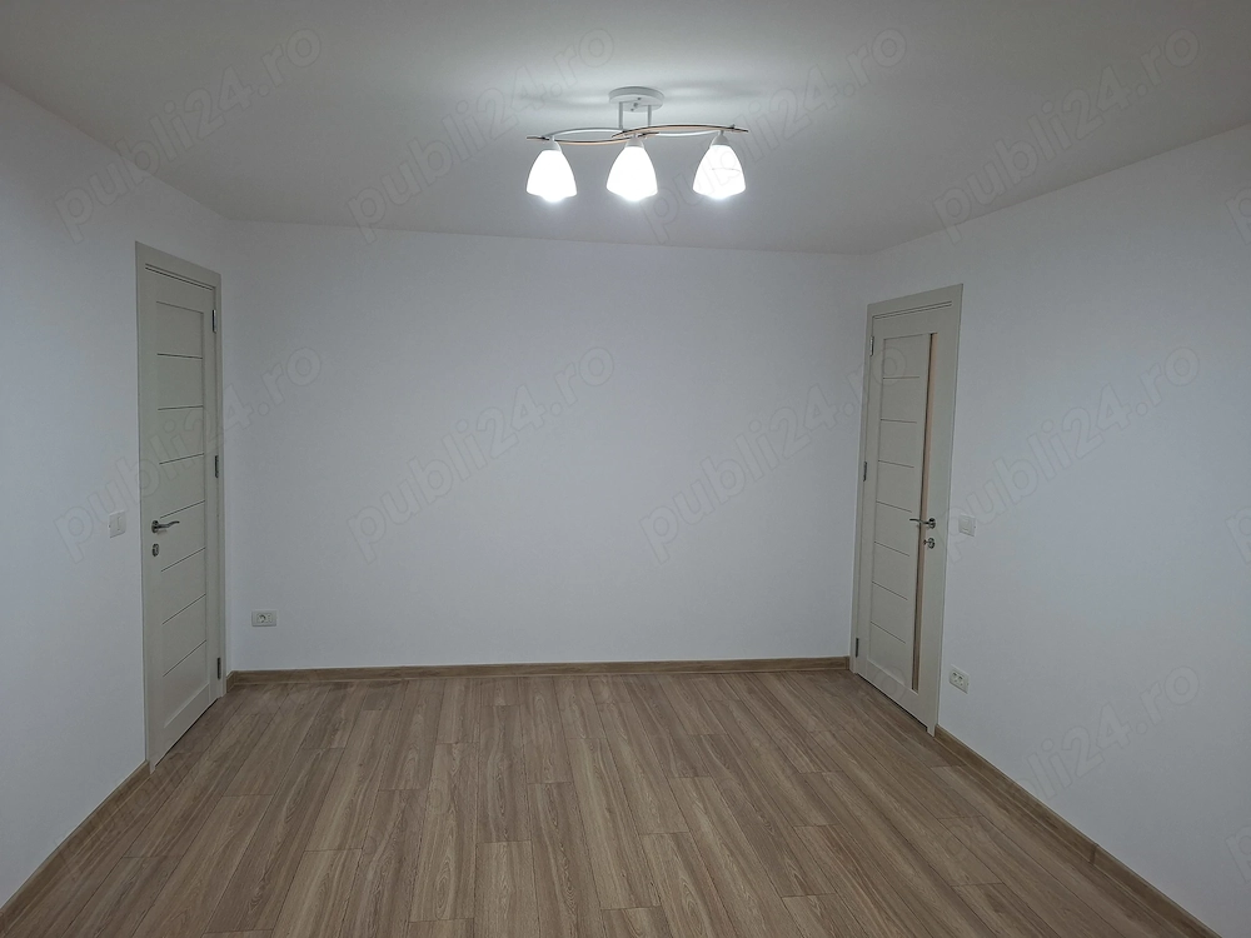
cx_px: 626
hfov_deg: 73.9
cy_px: 469
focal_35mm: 23
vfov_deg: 58.9
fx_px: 831
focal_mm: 5.54
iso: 160
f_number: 1.8
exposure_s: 1/100
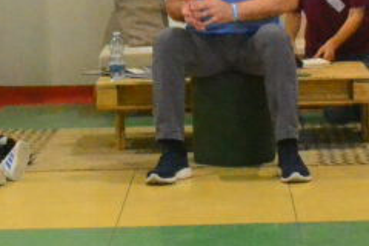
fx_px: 2101
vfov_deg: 6.7
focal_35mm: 205
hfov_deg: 10.0
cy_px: 38
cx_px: 197
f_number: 11
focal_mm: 32
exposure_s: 1/100
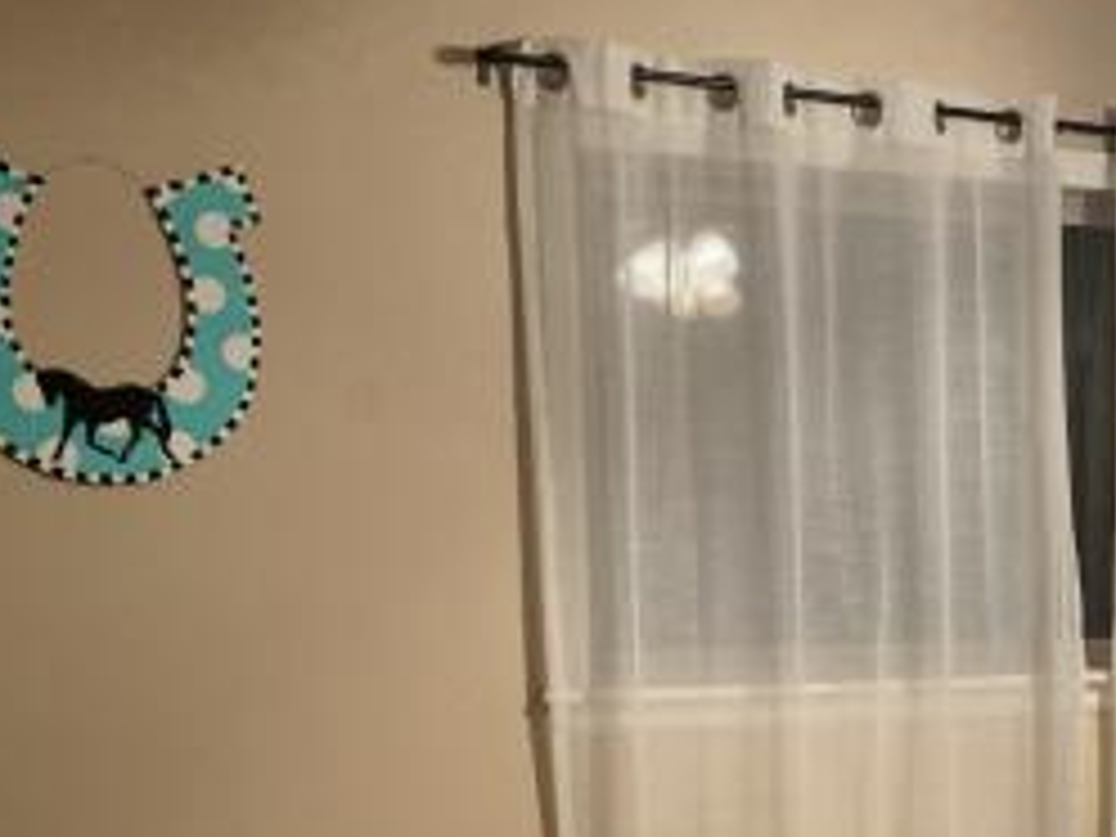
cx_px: 1058
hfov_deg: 27.6
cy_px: 819
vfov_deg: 21.2
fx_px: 2160
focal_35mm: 67
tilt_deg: -6.9
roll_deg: +0.0
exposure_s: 1/40
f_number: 1.8
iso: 320
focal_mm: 4.25
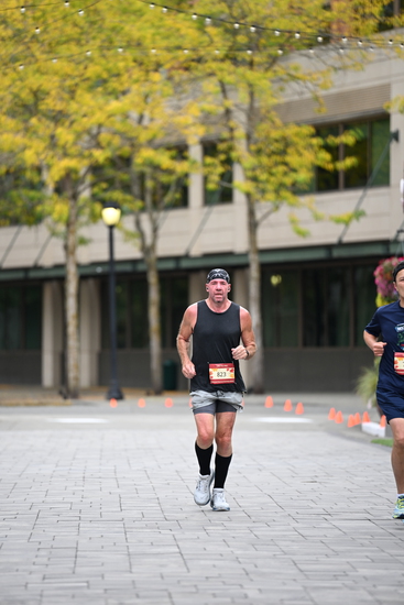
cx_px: 202
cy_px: 302
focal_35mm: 200
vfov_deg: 10.3
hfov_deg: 6.9
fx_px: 3364
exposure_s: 1/2000
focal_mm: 200
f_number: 2.8
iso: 640
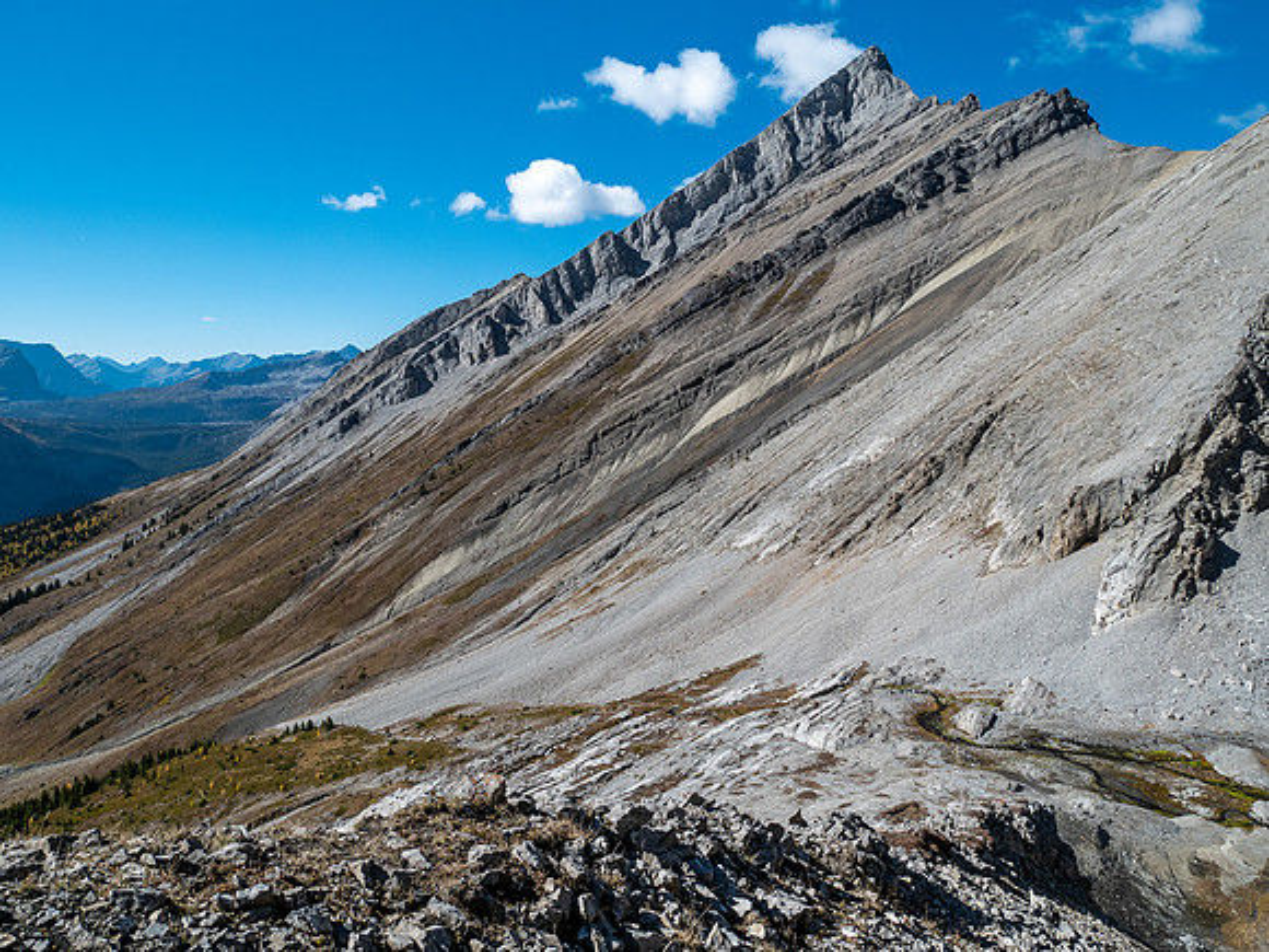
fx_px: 880
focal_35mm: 24
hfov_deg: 71.6
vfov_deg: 56.8
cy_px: 476
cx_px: 634
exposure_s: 1/500
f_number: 8
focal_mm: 12
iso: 200
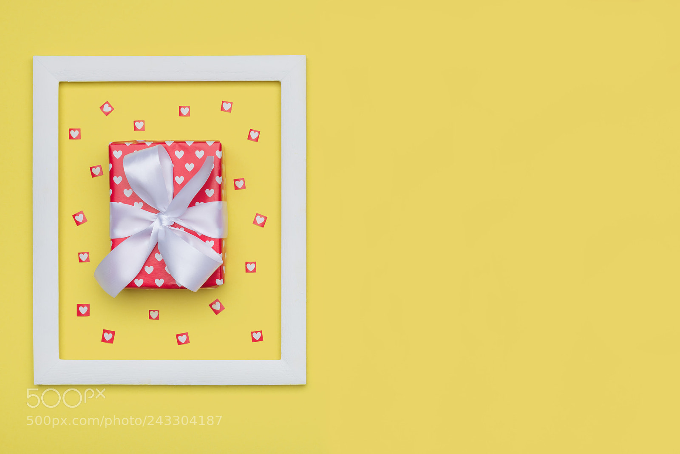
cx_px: 340
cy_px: 227
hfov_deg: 34.5
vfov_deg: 23.4
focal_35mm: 58
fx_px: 1096
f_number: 14
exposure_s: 1/200
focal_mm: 58
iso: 100
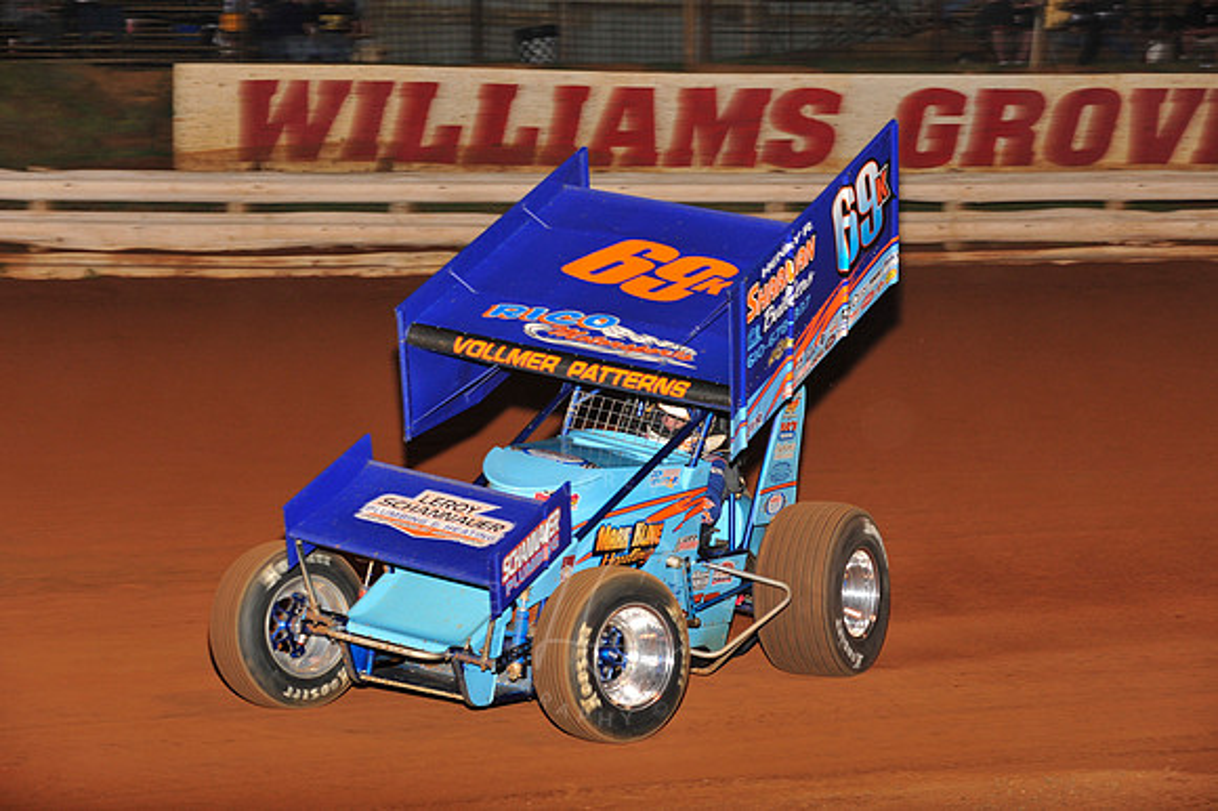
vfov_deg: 12.2
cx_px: 609
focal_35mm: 112
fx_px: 3787
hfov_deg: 18.3
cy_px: 406
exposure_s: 1/320
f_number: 6.3
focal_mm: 112
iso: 1000
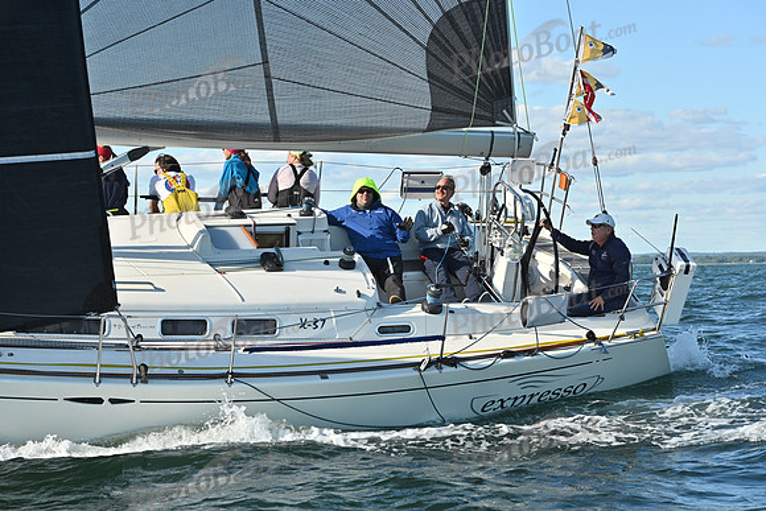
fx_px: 1830
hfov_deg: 23.6
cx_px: 383
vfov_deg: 15.9
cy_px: 256
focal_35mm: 86
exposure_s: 1/1250
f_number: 6.3
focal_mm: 86
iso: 320
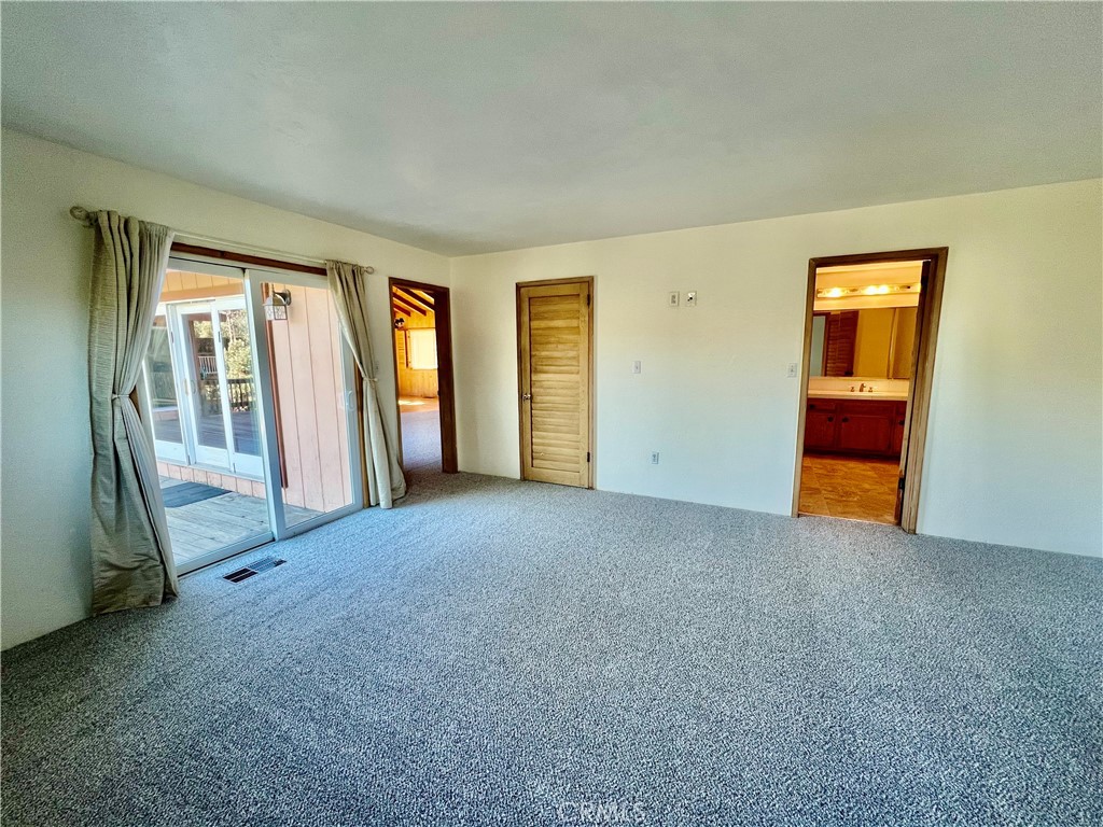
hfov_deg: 106.2
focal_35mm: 13
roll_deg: +0.6
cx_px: 552
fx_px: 414
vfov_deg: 89.9
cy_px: 414
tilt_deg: -9.5
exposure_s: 1/120
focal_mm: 1.57
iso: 160
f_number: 1.8
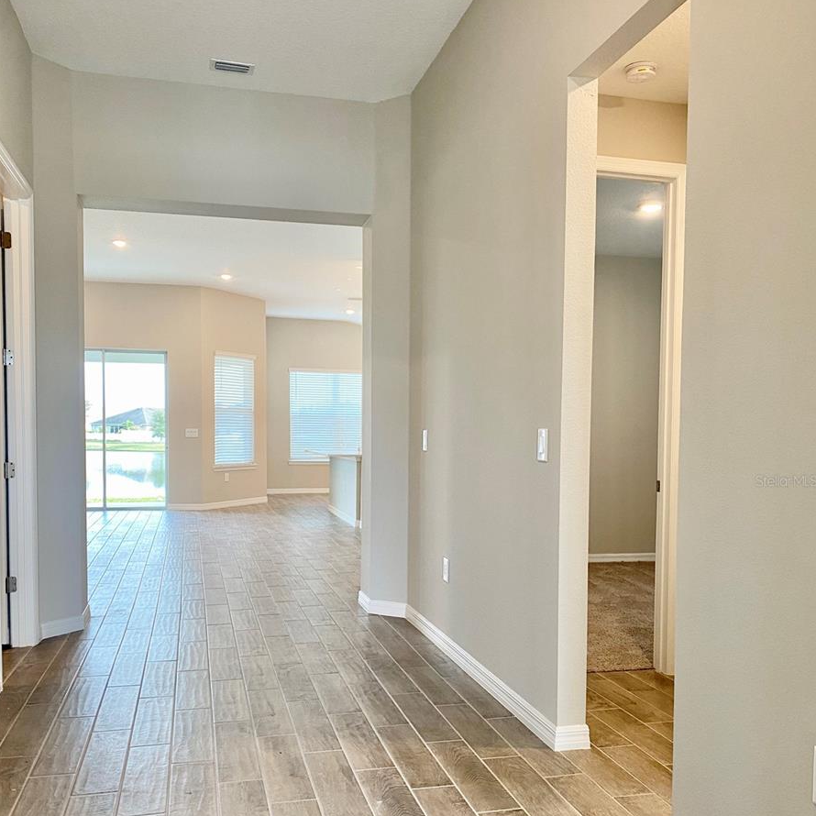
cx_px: 408
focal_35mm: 31
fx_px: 827
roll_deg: +0.1
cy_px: 480
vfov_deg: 52.3
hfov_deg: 52.5
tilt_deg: -3.3
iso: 80
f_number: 1.8
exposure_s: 1/60
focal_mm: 4.25
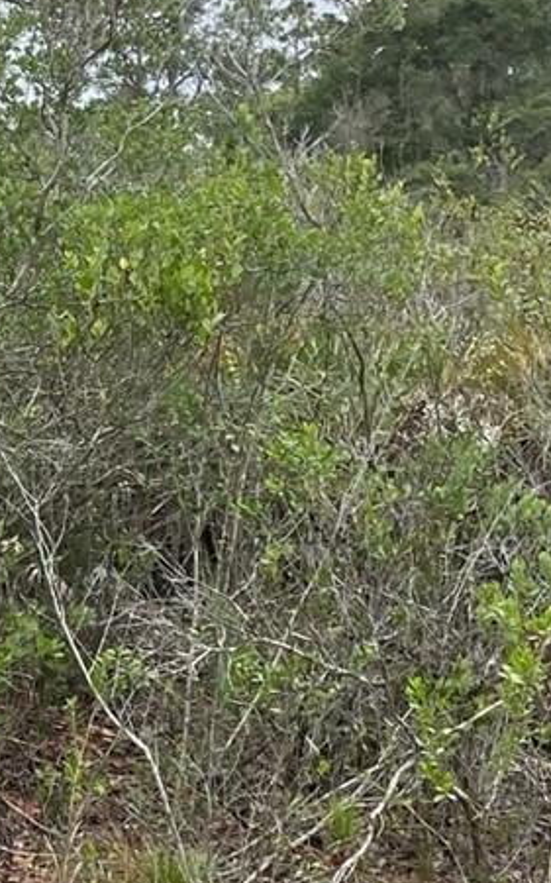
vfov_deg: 21.2
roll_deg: -0.7
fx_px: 2356
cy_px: 442
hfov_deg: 11.5
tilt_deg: -3.9
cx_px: -684
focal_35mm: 98
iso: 32
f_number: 1.6
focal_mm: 4.2
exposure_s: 1/759
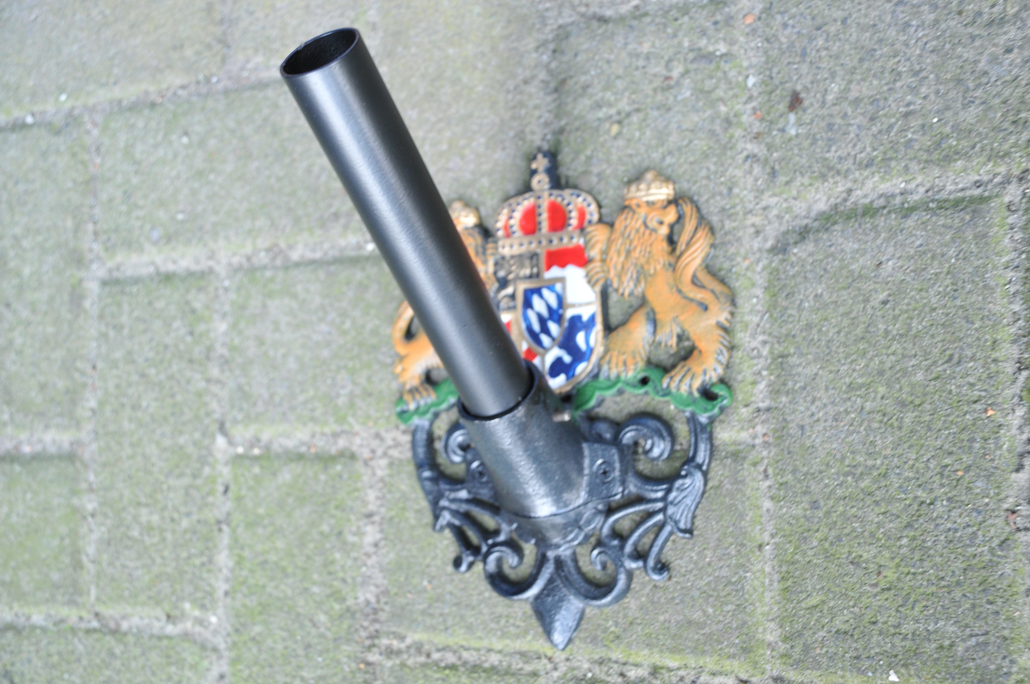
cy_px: 342
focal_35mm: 42
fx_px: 1200
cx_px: 515
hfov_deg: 46.4
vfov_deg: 31.8
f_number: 4
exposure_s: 1/25
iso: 400
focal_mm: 28
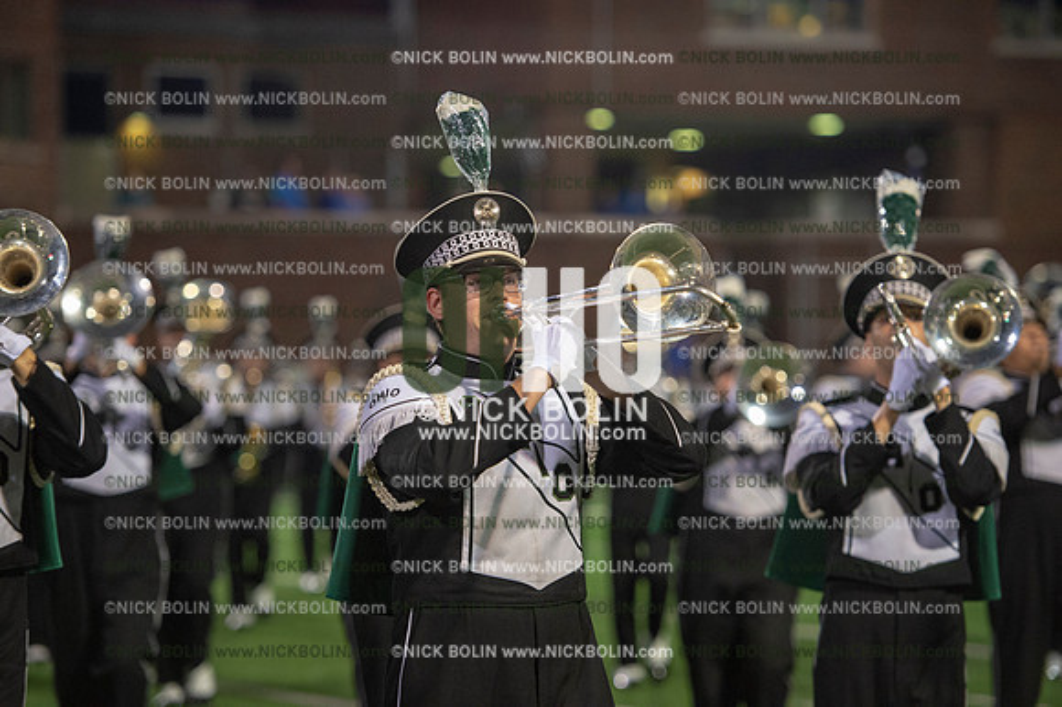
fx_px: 4275
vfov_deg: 9.5
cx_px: 531
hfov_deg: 14.2
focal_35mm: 145
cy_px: 354
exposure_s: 1/500
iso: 4000
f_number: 2.8
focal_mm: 145
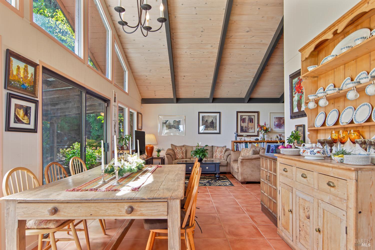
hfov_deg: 81.2
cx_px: 188
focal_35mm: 21
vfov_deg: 59.5
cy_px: 125
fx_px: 219
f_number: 4
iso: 100
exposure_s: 1/60
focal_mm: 14
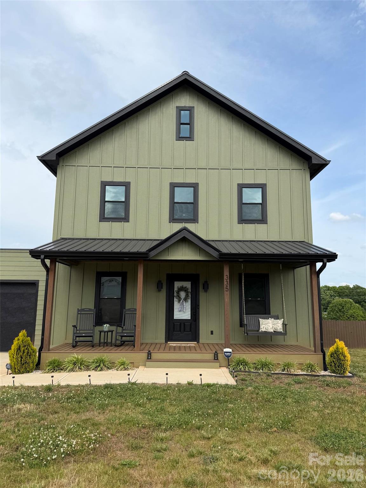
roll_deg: -0.7
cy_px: 244
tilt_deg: +9.3
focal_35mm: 24
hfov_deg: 56.8
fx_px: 338
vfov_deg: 71.6
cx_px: 183
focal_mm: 6.76
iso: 80
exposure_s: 1/3425
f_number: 1.78
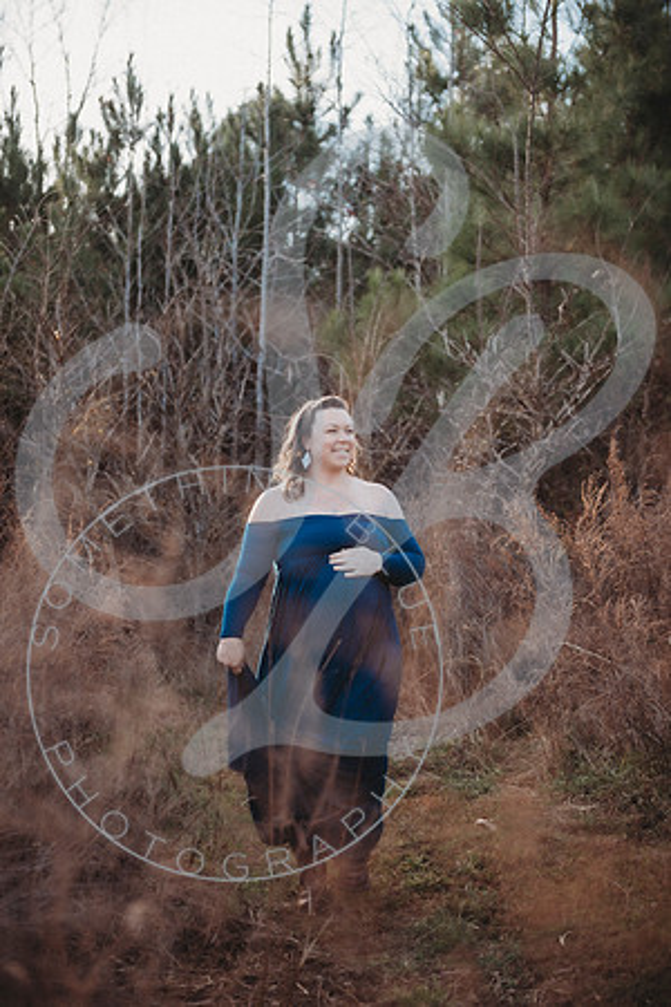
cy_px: 504
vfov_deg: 28.8
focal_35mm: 70
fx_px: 1957
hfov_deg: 19.5
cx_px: 336
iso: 100
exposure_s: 1/160
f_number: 2.8
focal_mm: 70
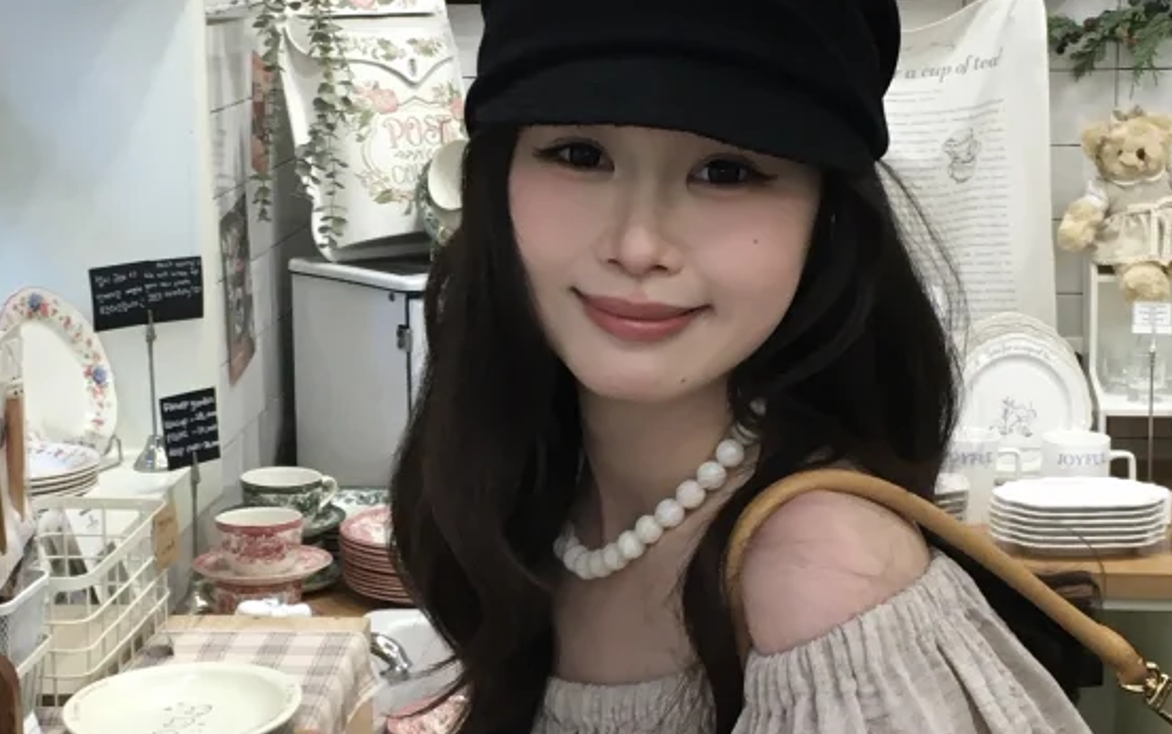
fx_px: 2556
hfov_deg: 25.8
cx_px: 456
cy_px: 367
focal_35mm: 80
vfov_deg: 16.3
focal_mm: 4.15
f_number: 2.2
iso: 25
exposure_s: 1/33
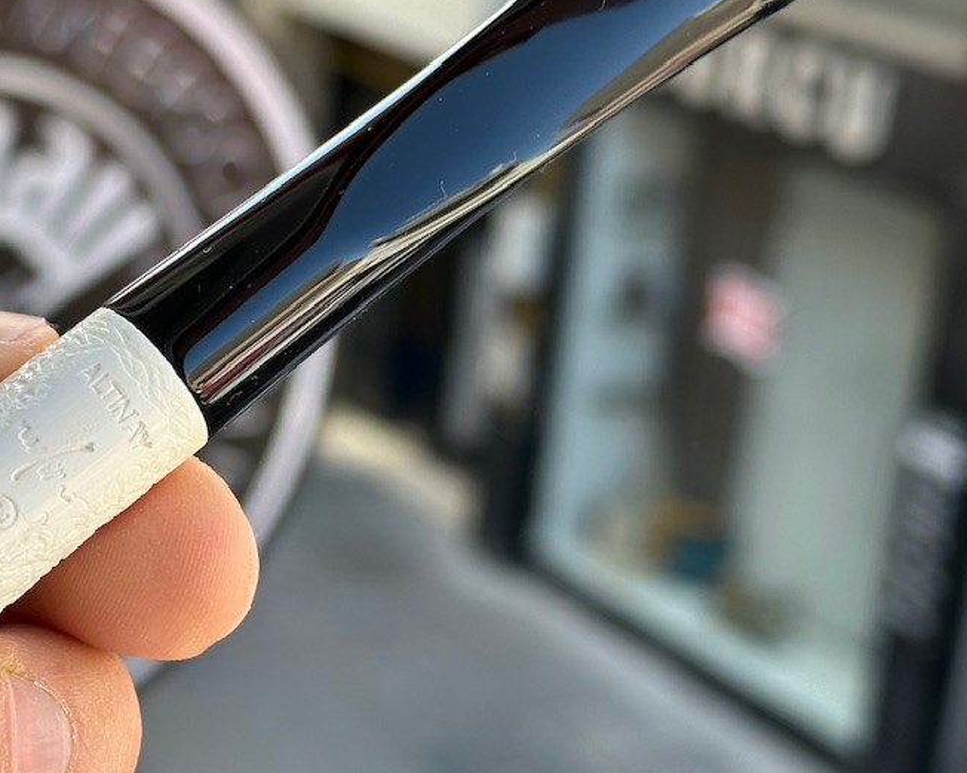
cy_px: 361
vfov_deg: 16.7
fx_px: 2632
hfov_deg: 20.6
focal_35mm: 92
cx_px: 197
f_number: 1.78
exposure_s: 1/444
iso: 64
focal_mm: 6.86
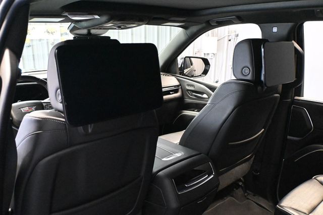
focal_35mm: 32
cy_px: 108
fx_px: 282
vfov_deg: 41.7
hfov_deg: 59.5
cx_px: 162
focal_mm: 21
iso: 12800
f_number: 4
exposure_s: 1/40
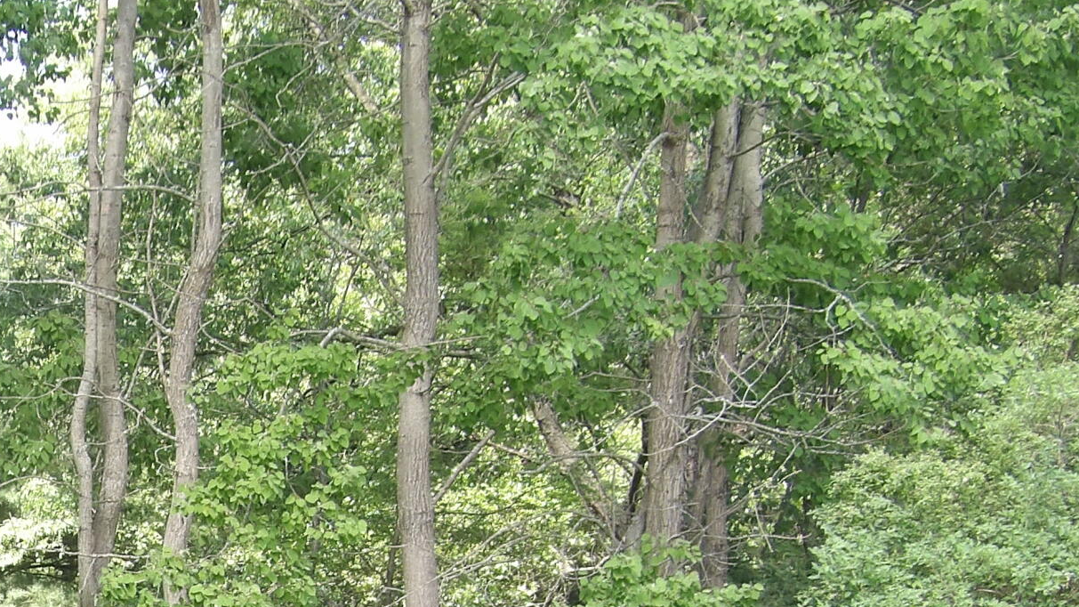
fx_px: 5550
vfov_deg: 6.2
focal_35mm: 194
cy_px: 701
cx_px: -88
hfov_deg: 11.0
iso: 116
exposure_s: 1/100
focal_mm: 13
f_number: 4.1
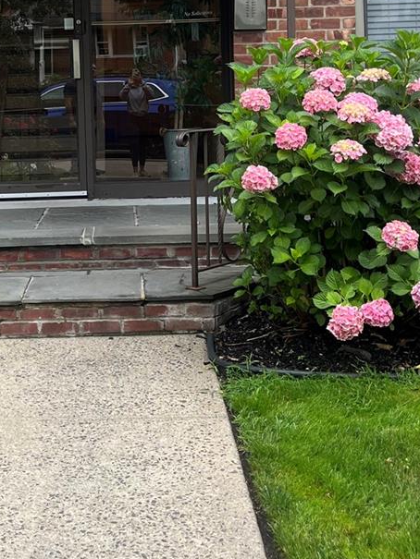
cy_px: 93
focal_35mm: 66
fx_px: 1067
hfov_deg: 22.1
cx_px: 104
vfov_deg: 28.6
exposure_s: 1/257
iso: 40
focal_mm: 5.1
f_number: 1.6
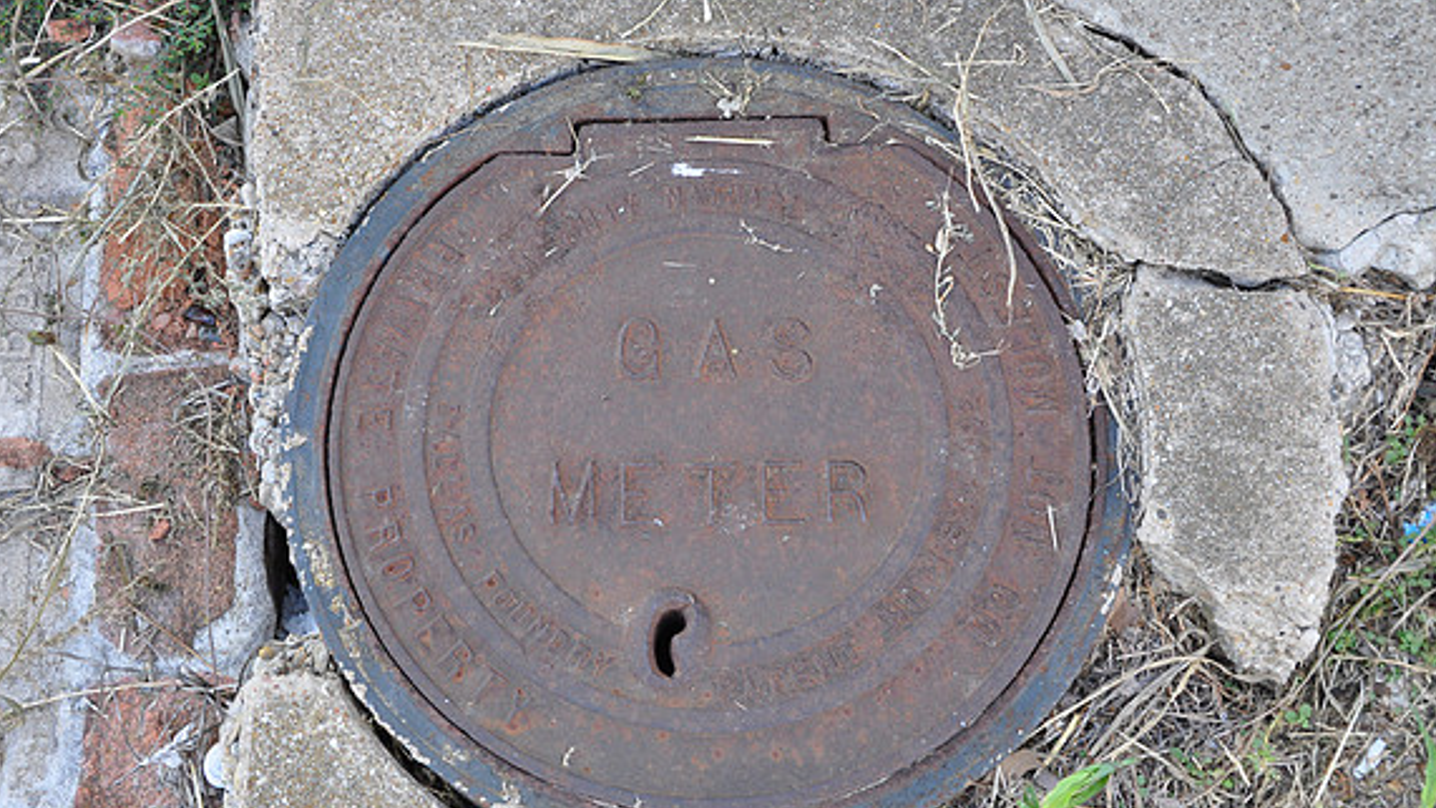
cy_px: 467
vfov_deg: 23.5
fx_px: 1942
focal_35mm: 51
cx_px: 717
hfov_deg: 40.6
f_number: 5.6
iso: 400
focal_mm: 32
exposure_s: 1/125
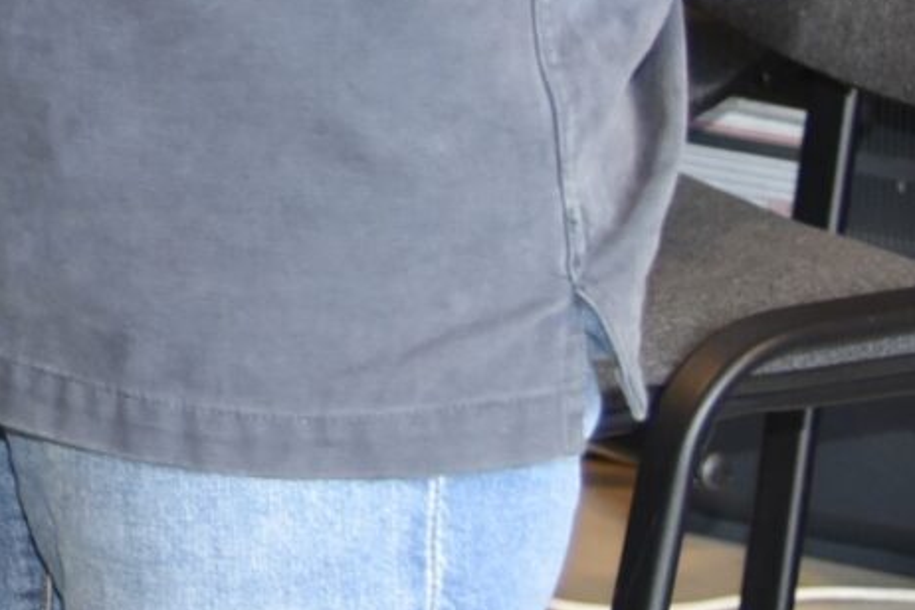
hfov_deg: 9.1
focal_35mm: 194
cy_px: -1016
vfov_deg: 6.6
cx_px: -1525
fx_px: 4930
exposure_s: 1/60
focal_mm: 35
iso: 800
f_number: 4
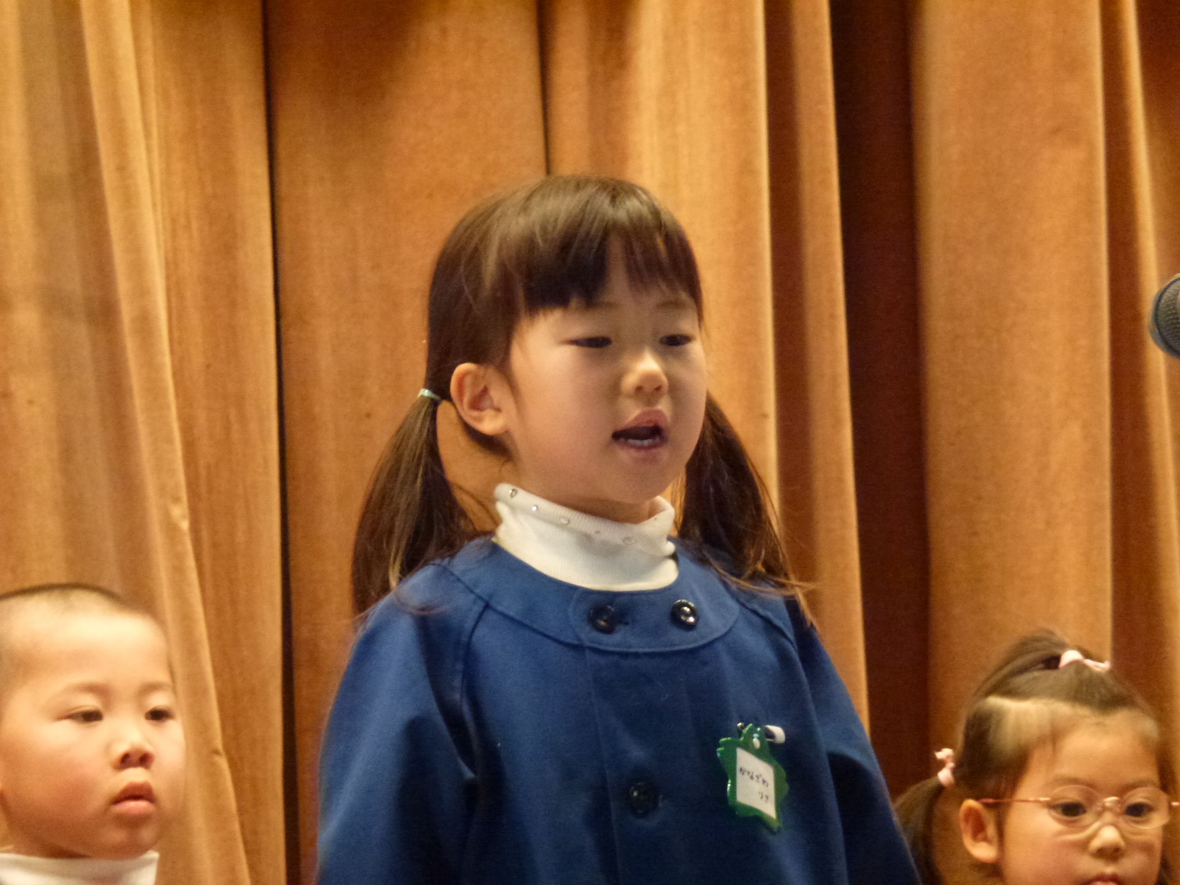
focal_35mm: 384
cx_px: 590
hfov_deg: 5.2
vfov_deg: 3.9
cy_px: 442
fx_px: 13090
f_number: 5.9
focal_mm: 68.8
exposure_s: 1/15
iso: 800
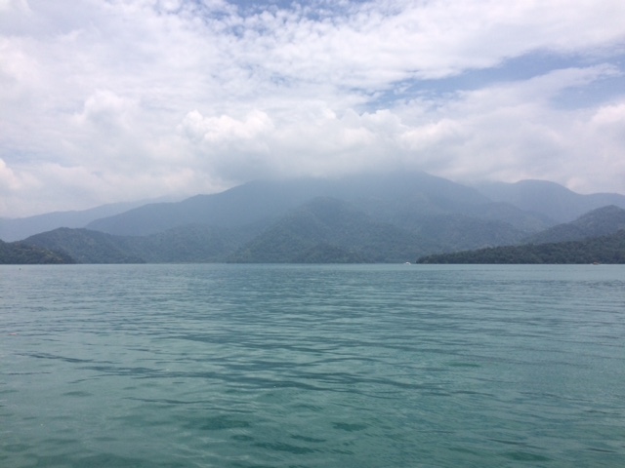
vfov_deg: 48.2
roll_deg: +0.7
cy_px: 234
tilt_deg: +0.8
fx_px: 524
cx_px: 312
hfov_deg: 61.7
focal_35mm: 29
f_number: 2.2
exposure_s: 1/5882
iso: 40
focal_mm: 4.15
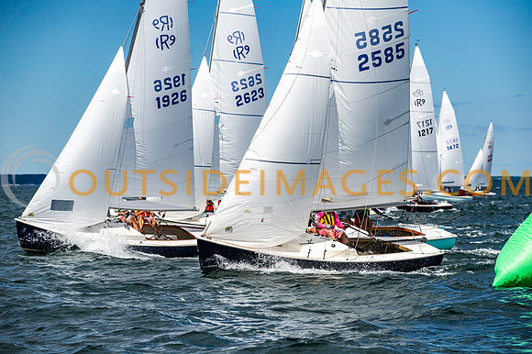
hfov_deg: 12.8
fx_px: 2378
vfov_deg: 8.5
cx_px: 266
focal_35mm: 161
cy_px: 177
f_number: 5.6
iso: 500
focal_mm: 155
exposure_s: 1/5000
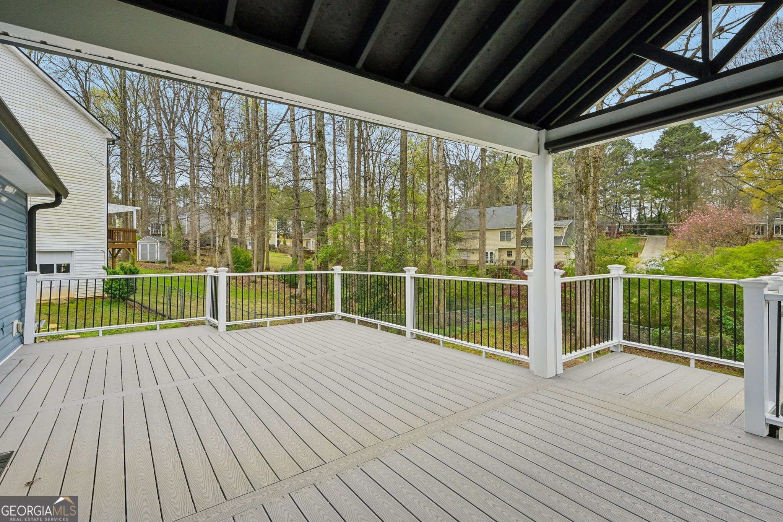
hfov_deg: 95.0
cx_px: 392
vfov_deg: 72.0
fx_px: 359
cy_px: 261
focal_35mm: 16
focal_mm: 16.5
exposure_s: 1/1000
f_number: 8
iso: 400
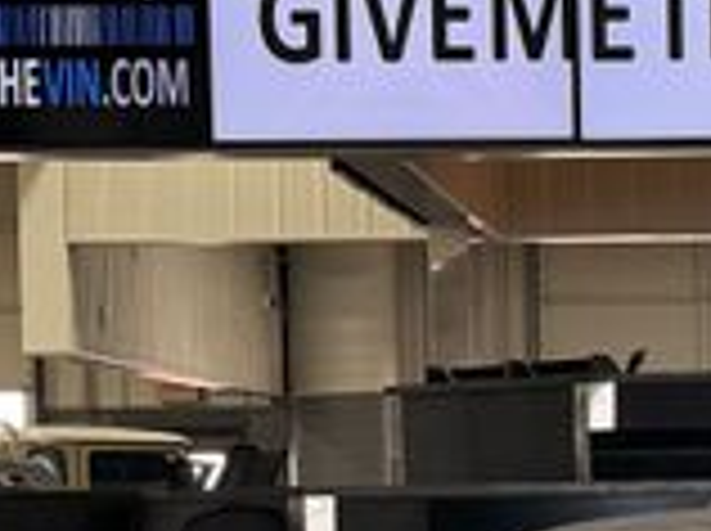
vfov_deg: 9.4
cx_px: 810
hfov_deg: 12.4
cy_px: 630
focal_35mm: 156
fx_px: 3199
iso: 200
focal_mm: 6.76
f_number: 1.78
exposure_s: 1/232
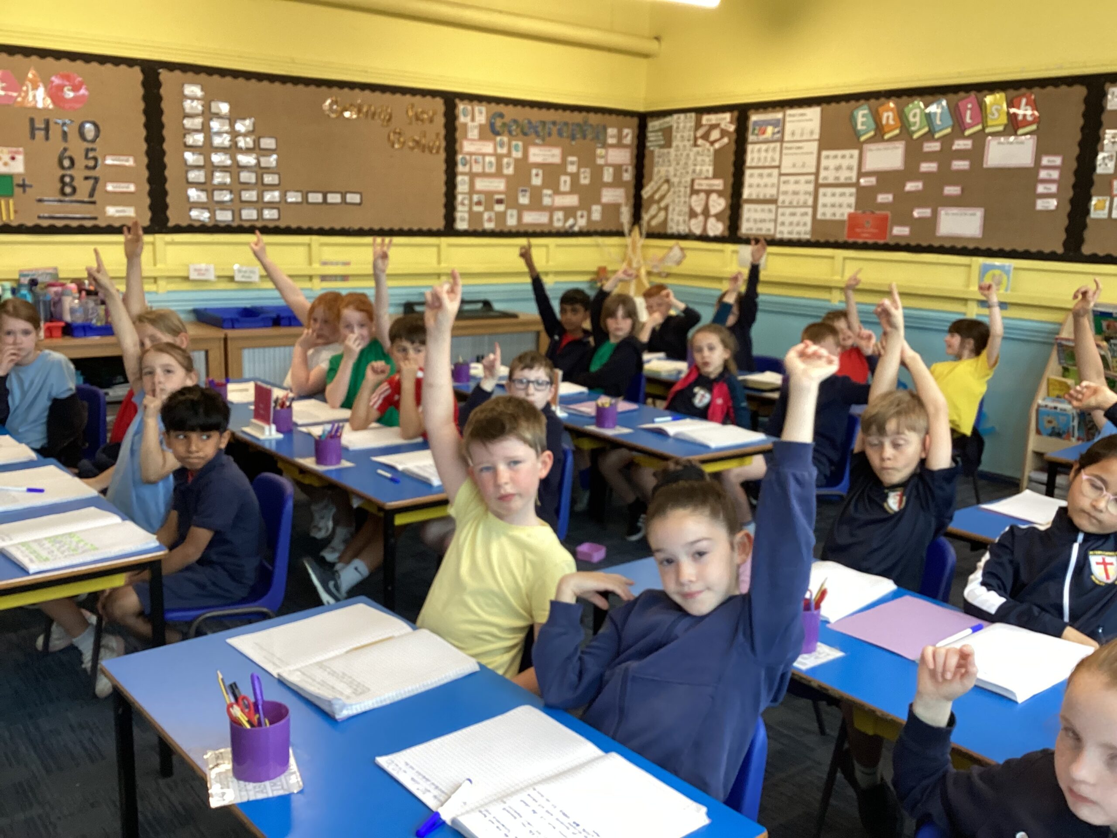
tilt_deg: -11.5
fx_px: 1000
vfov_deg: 45.4
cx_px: 558
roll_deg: -1.0
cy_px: 419
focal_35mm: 31
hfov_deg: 58.4
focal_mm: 3.3
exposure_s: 1/50
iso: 100
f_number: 2.4
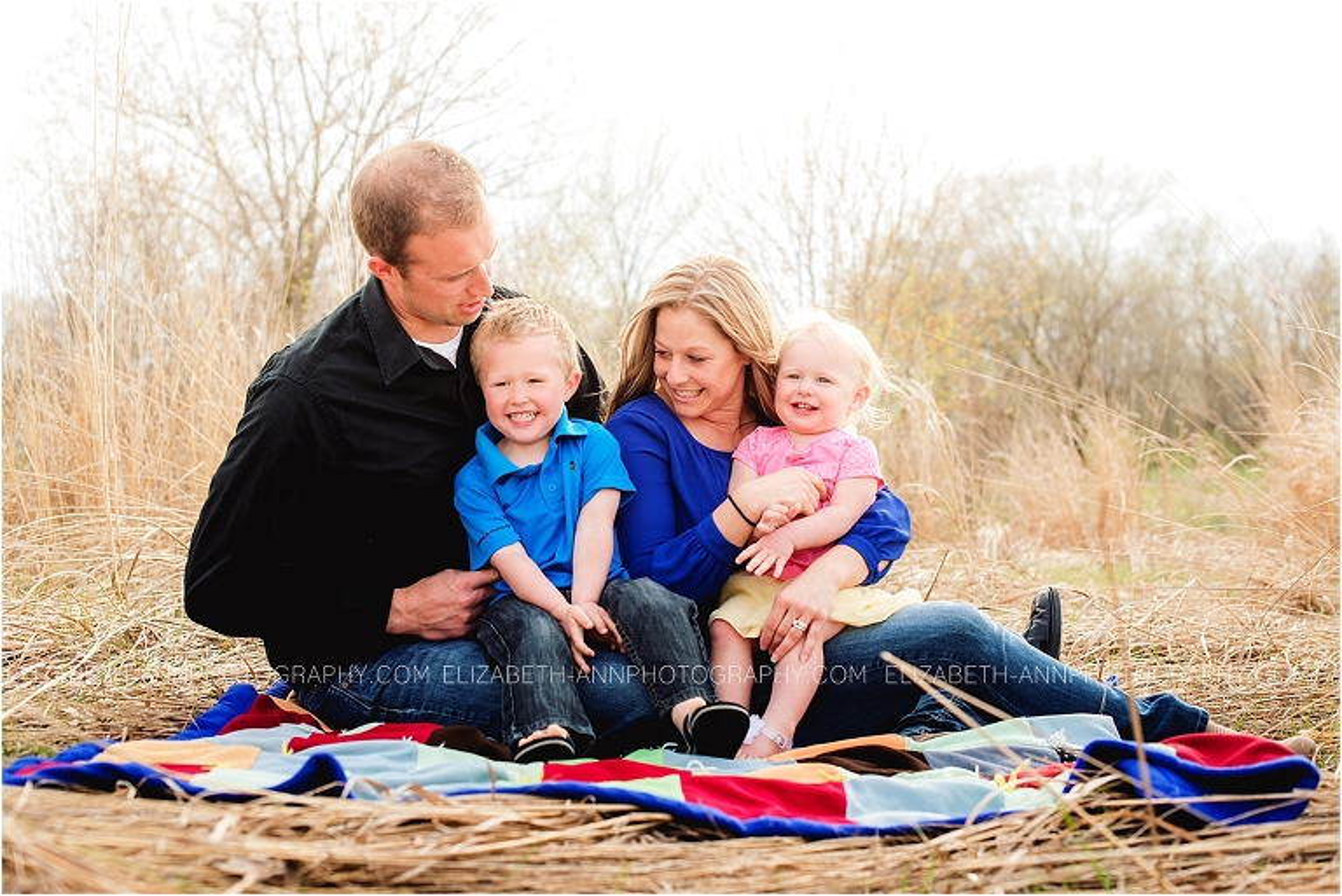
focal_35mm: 50
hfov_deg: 39.6
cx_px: 671
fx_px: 1865
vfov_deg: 27.0
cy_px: 448
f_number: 5
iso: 320
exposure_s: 1/400
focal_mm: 50
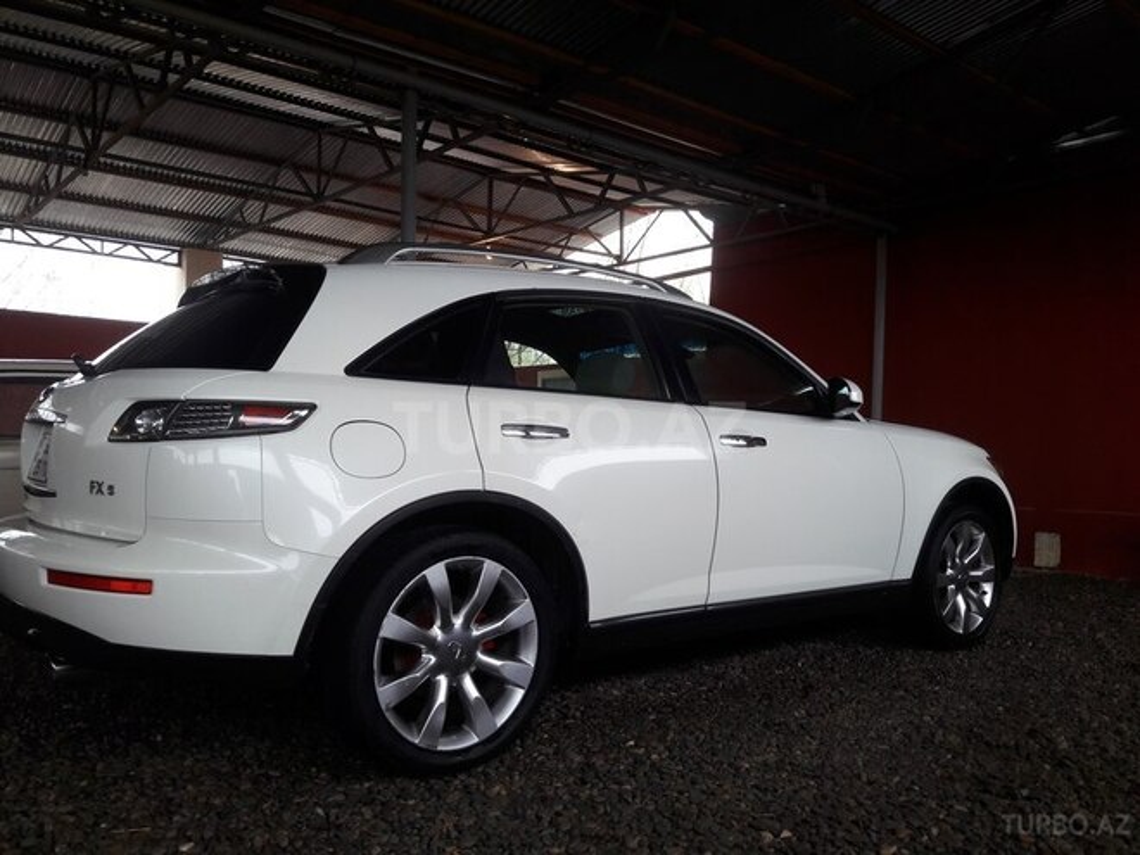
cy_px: 428
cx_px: 570
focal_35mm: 28
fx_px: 922
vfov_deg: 49.7
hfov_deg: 63.4
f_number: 1.9
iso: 64
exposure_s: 1/100
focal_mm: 3.7
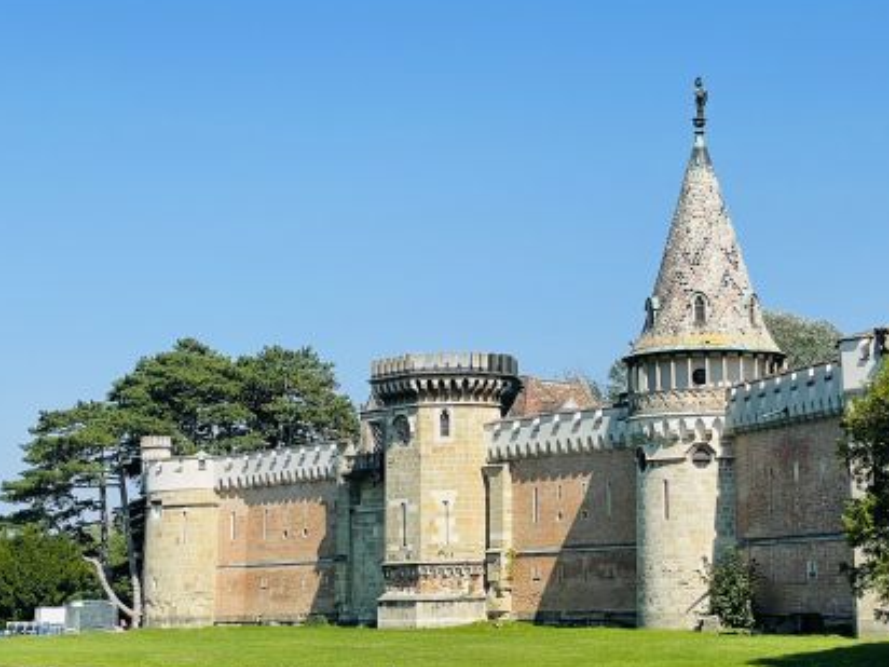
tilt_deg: +8.5
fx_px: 1977
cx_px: 578
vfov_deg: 19.1
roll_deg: +2.2
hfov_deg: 25.2
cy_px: 309
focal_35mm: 77
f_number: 2
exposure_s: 1/1776
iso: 25
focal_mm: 6
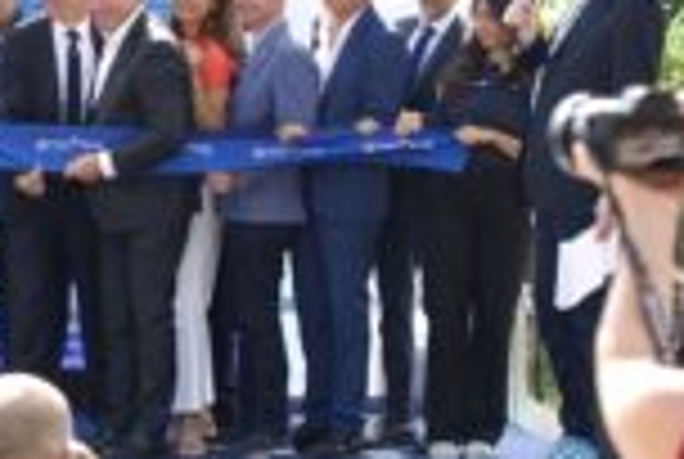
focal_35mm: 133
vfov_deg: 10.3
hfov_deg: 14.8
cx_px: -153
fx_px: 2532
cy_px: 108
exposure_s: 1/5000
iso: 500
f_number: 2.2
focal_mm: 35
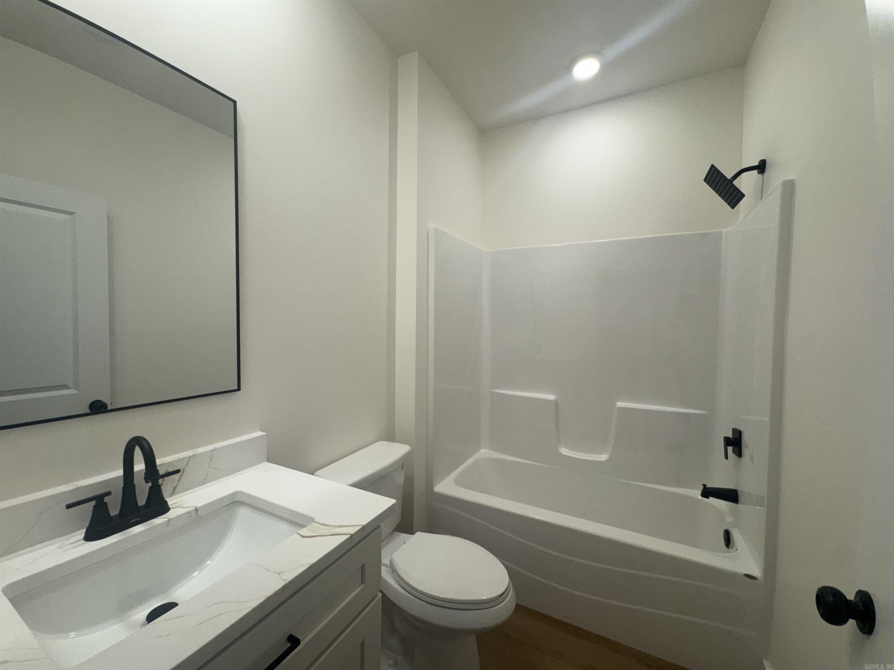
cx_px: 447
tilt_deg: -2.0
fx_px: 362
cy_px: 335
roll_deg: -1.0
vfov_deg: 85.7
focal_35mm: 14
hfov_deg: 102.1
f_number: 2.2
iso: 64
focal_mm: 2.22
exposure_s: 1/120
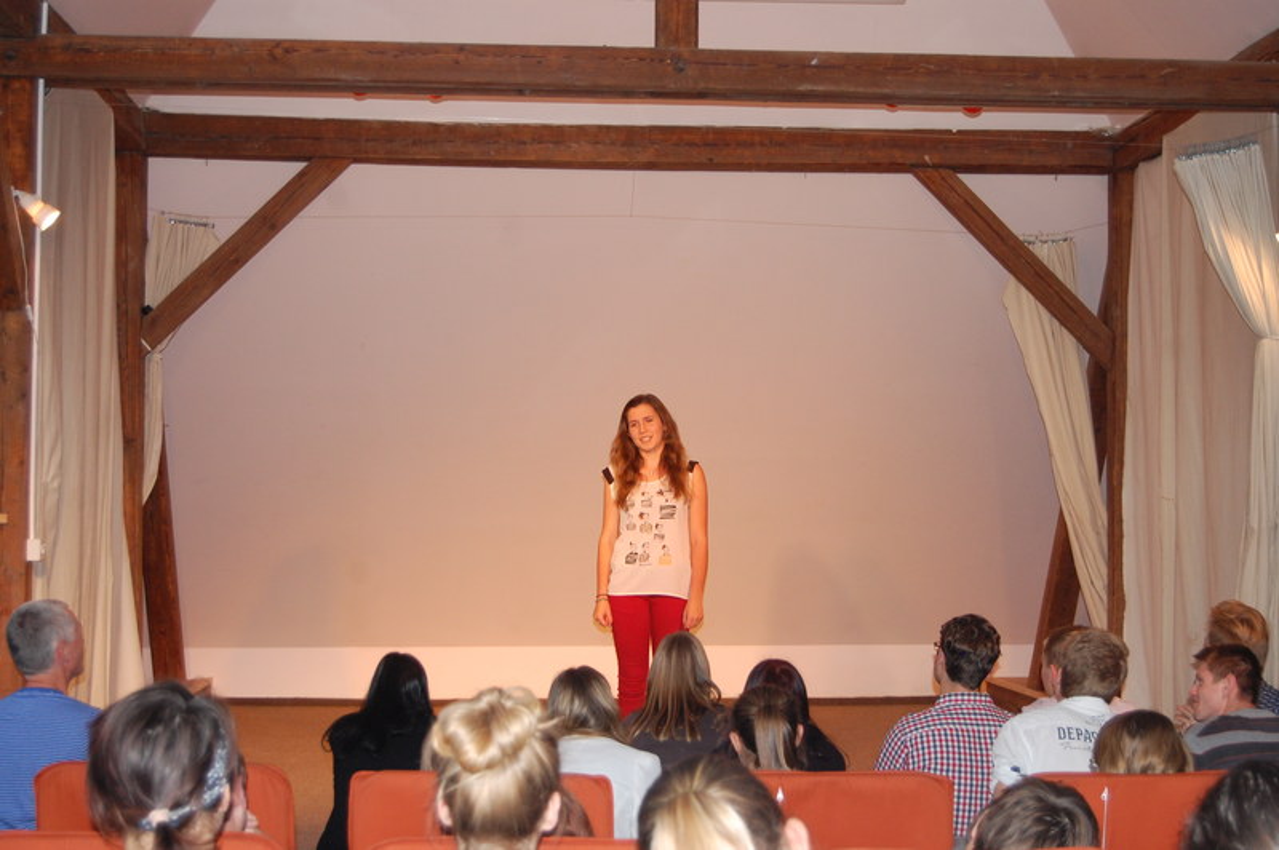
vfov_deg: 22.6
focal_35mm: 60
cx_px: 640
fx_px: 2130
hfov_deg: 33.4
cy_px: 425
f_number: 5
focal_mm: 40
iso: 800
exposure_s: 1/60
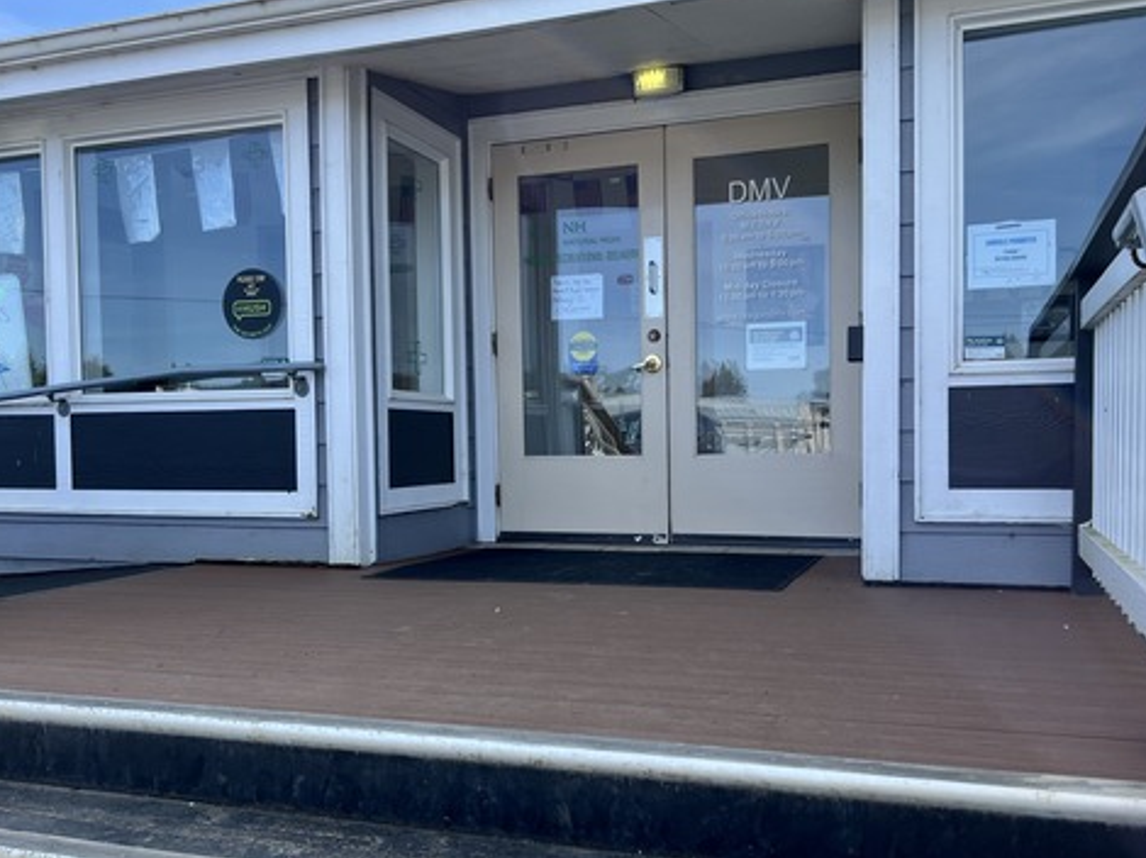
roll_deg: +1.5
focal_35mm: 31
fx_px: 1026
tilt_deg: -0.7
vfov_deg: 45.3
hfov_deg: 58.3
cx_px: 632
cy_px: 475
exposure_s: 1/1511
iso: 50
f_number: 1.5
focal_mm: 5.7
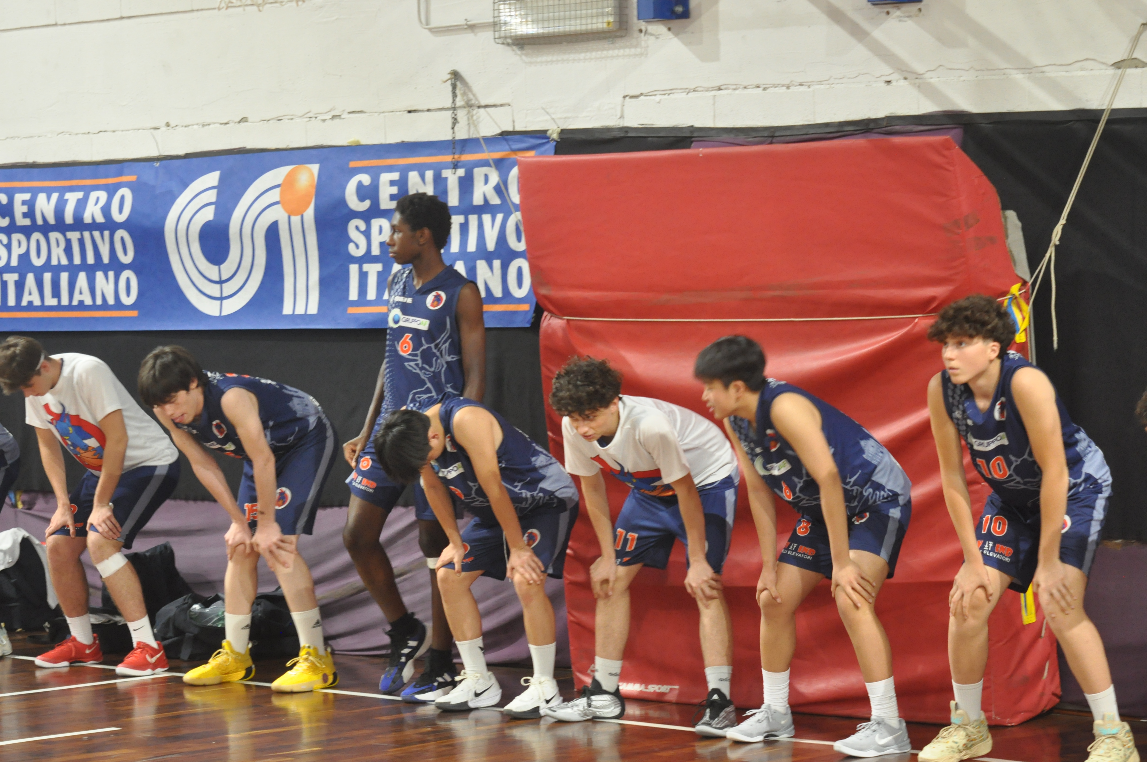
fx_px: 3341
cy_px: 381
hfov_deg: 19.5
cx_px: 574
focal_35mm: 105
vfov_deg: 13.0
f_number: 2.8
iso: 1250
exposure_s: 1/60
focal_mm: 70
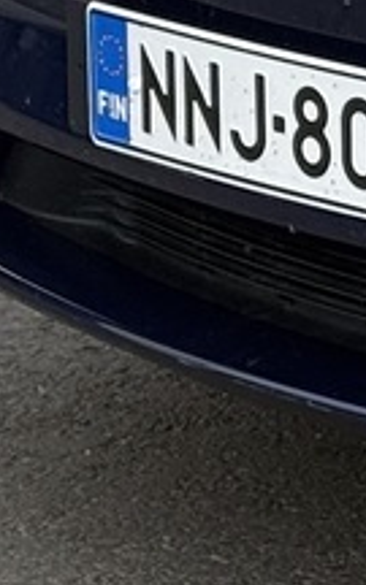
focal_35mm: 339
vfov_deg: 6.1
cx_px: 1659
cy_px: -325
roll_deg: +0.4
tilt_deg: -9.1
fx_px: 5410
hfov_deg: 3.6
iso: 64
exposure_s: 1/1484
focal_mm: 6.76
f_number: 1.78
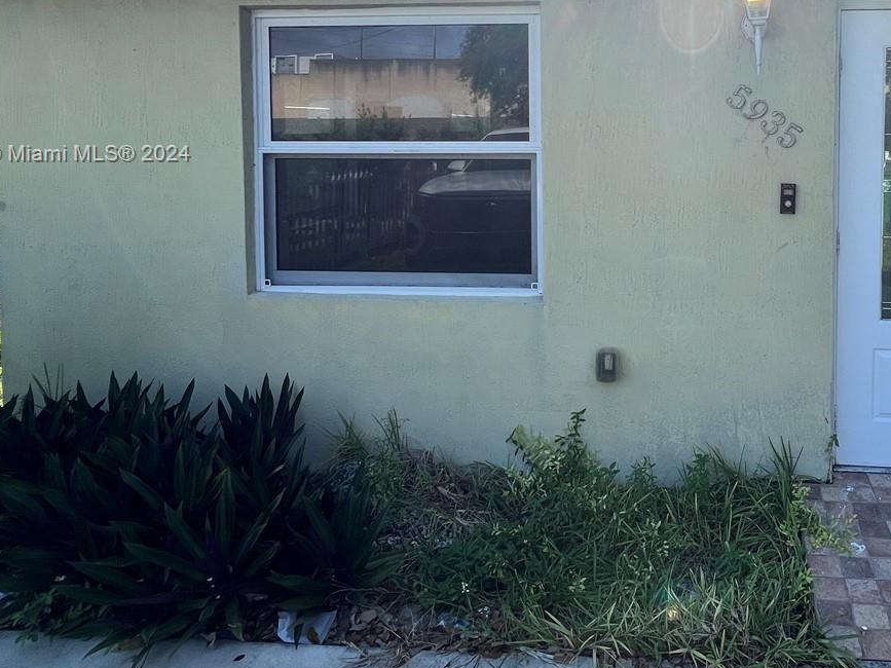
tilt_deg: -2.9
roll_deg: -0.1
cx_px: 683
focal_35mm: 24
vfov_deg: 53.8
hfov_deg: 66.5
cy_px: 155
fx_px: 618
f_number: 1.8
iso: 32
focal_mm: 1.57
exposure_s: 1/492
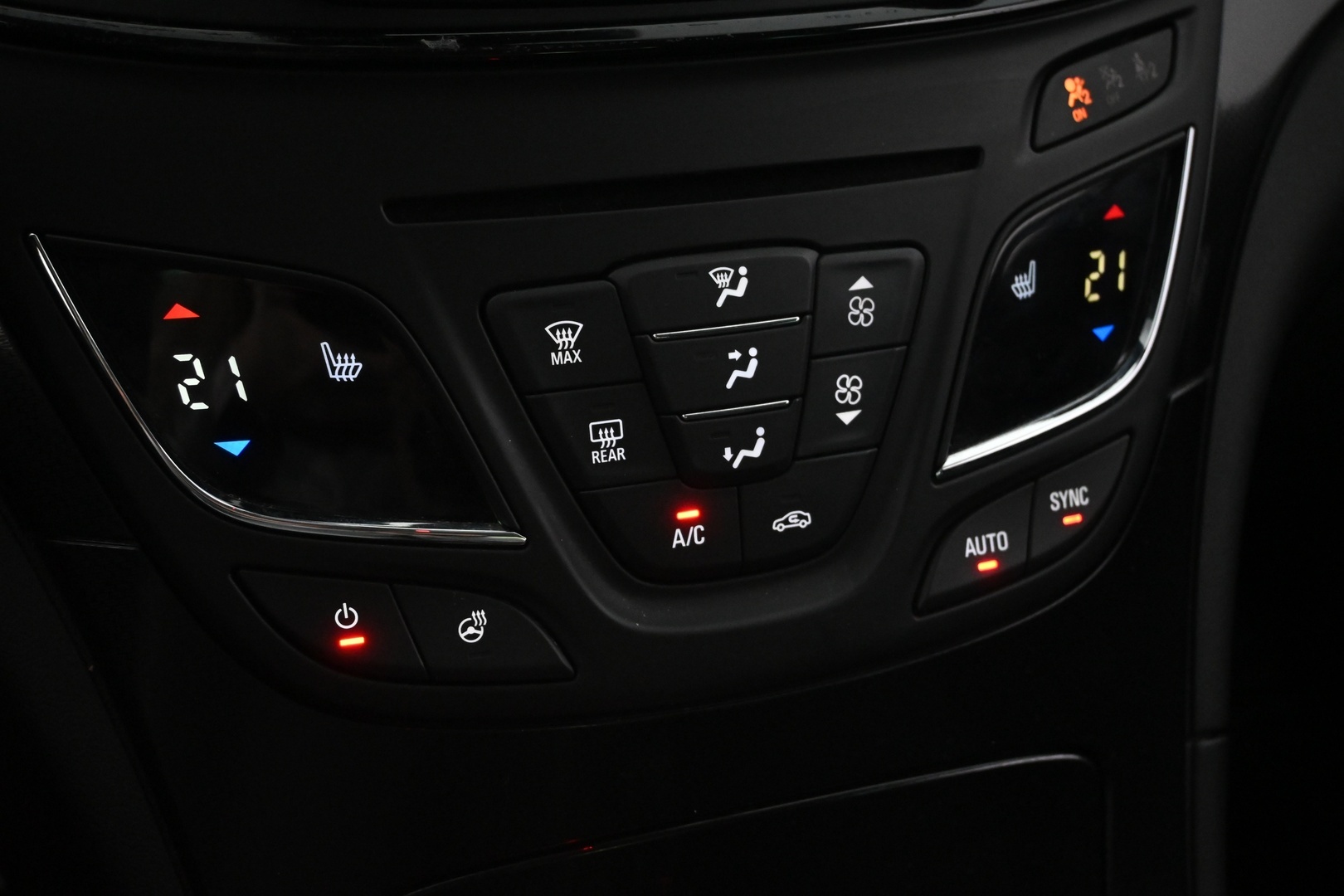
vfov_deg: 29.9
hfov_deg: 43.6
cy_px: 448
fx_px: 1680
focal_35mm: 45
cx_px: 672
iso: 4500
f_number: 4.8
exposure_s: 1/50
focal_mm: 30
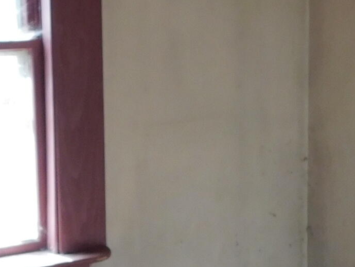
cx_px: 155
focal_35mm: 100
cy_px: 187
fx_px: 1026
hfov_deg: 19.6
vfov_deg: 14.8
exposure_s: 1/40
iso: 125
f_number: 3
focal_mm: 4
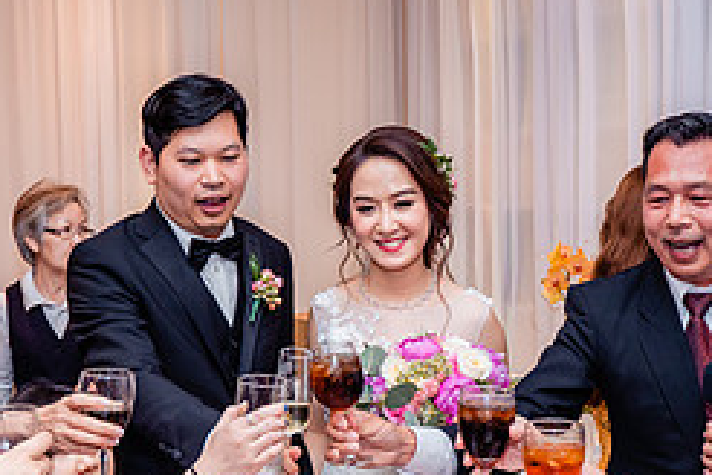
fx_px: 1305
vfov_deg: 20.2
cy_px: 427
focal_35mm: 66
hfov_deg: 30.5
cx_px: 339
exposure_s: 1/200
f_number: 4.5
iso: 1600
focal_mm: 28
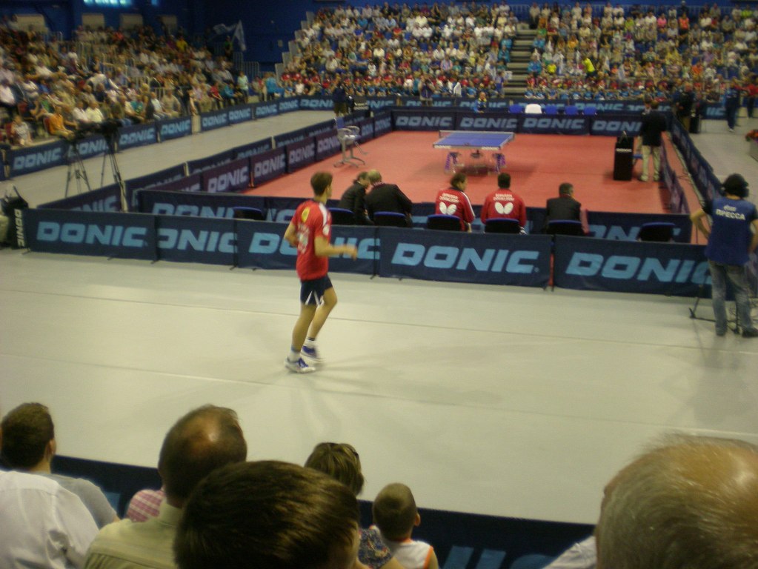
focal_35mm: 38
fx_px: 832
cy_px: 284
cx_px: 379
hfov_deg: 49.0
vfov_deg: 37.7
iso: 200
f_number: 3.1
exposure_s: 1/30.8
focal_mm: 6.3
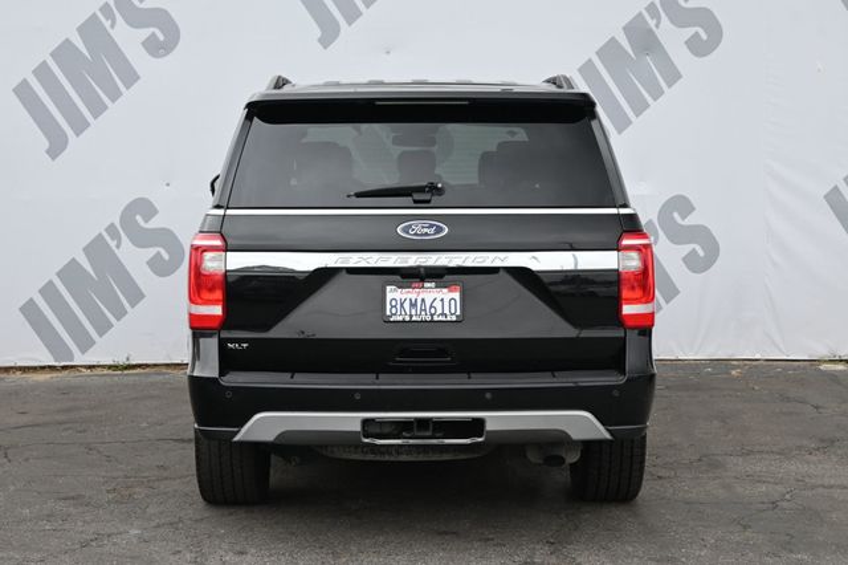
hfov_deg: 29.9
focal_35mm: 68
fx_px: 1589
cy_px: 282
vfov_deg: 20.1
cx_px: 424
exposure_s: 1/250
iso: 400
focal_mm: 45
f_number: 6
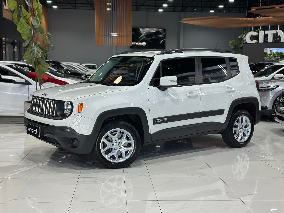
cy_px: 107
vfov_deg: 29.7
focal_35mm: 49
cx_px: 143
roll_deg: -0.9
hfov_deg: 38.9
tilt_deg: -6.6
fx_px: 402
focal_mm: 6.86
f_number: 1.78
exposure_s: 1/120
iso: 100
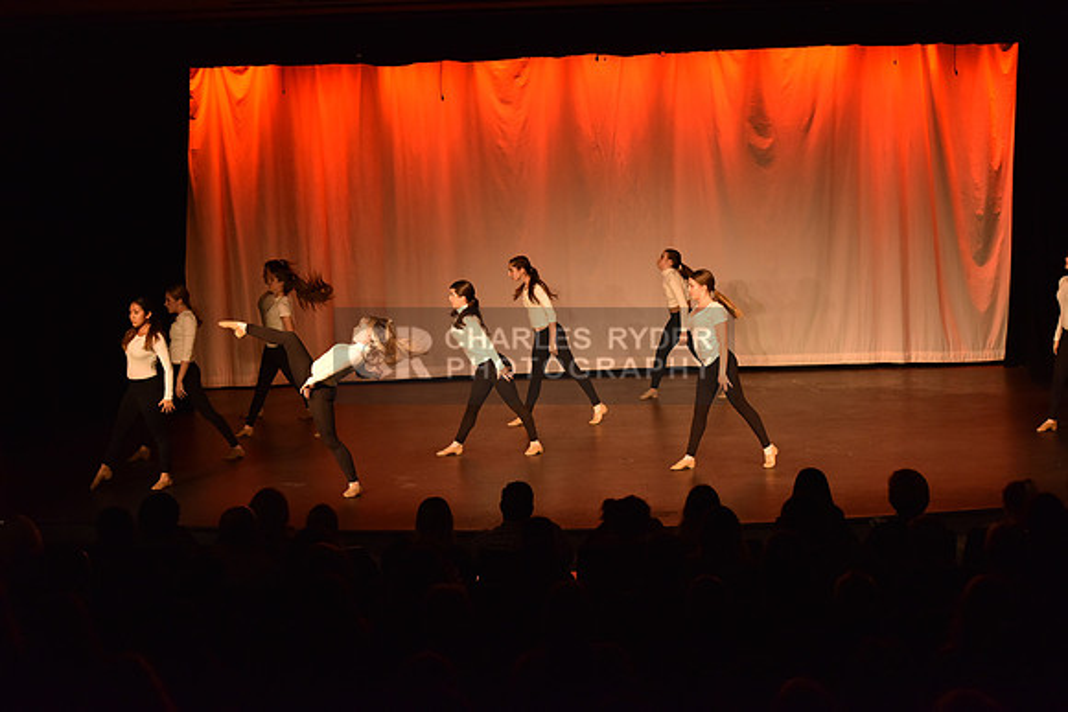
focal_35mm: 70
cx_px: 534
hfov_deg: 28.8
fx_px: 2077
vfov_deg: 19.5
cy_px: 356
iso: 2000
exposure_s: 1/250
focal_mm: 70
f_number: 4.5
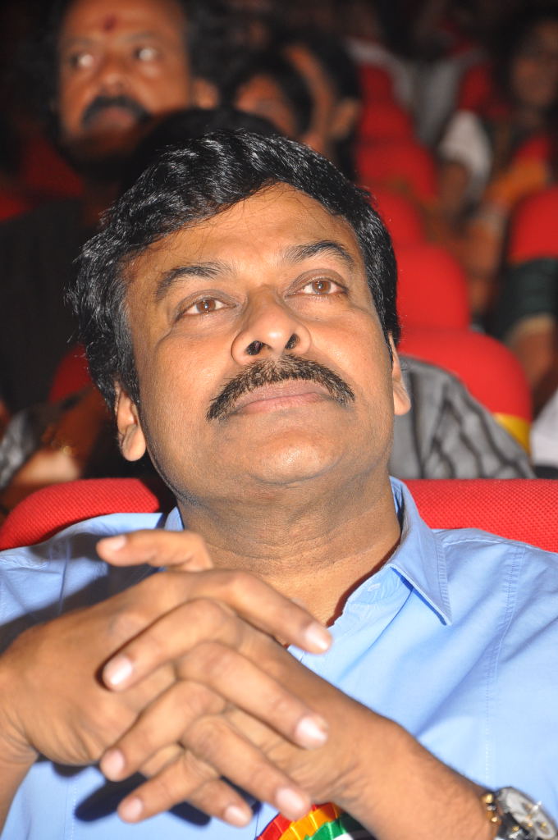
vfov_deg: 13.1
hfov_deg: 8.7
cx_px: 279
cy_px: 420
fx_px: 3672
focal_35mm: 158
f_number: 5.6
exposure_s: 1/80
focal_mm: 105
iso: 640
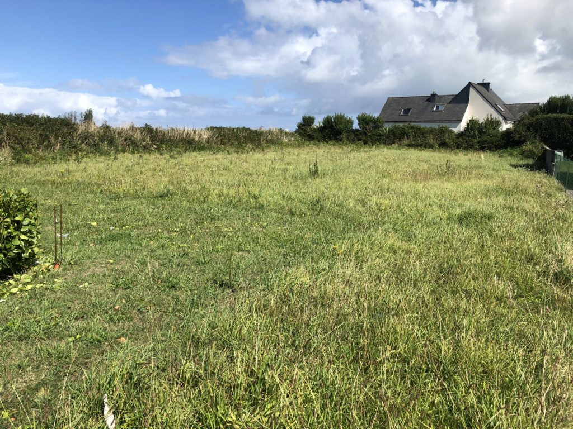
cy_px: 214
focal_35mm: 28
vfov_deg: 49.7
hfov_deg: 63.4
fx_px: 463
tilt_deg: -7.7
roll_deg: +0.6
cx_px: 286
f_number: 1.8
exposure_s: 1/2404
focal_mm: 3.99
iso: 20
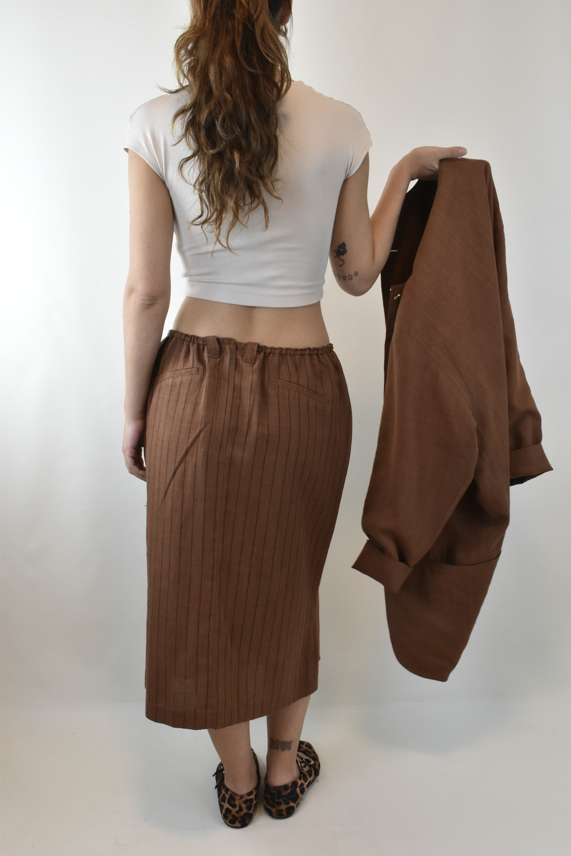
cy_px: 428
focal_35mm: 34
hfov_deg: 38.4
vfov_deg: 55.1
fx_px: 821
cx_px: 286
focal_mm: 23
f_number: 11
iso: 1000
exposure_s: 1/50
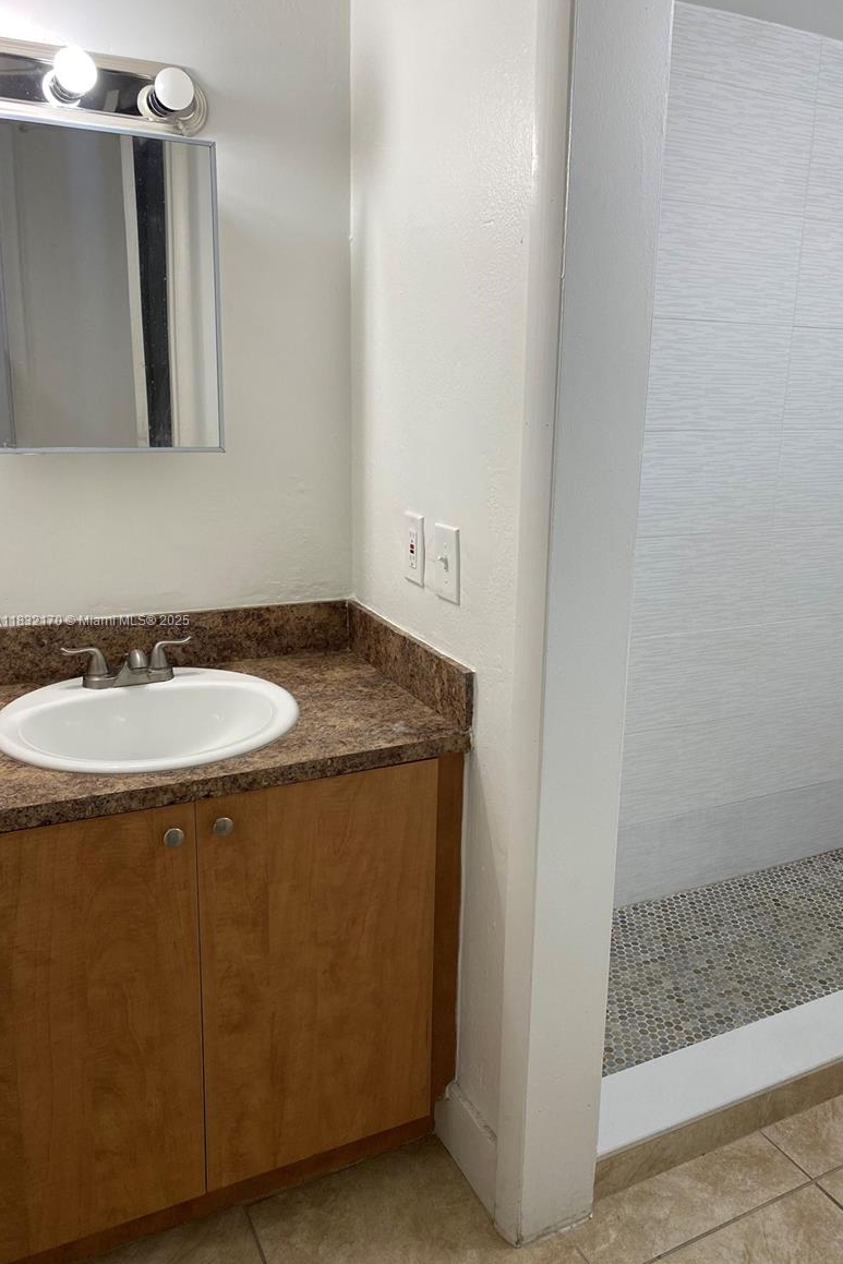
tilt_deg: -12.4
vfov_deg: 65.5
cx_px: 481
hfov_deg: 46.3
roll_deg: -2.0
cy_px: 622
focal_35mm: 28
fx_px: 983
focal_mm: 4.25
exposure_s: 1/120
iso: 80
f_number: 1.8
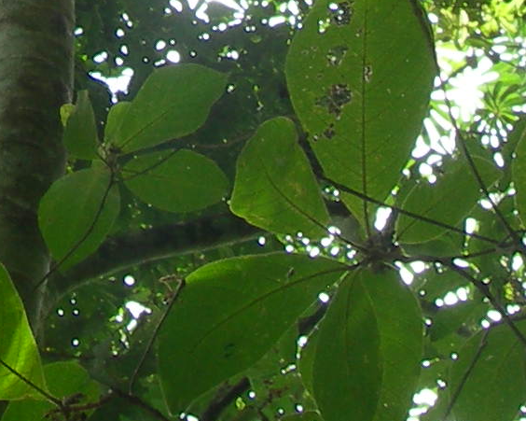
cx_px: 63
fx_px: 3144
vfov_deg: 7.2
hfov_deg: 9.5
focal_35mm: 202
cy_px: -618
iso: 50
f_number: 4.8
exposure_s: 1/65.8
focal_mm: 7.8
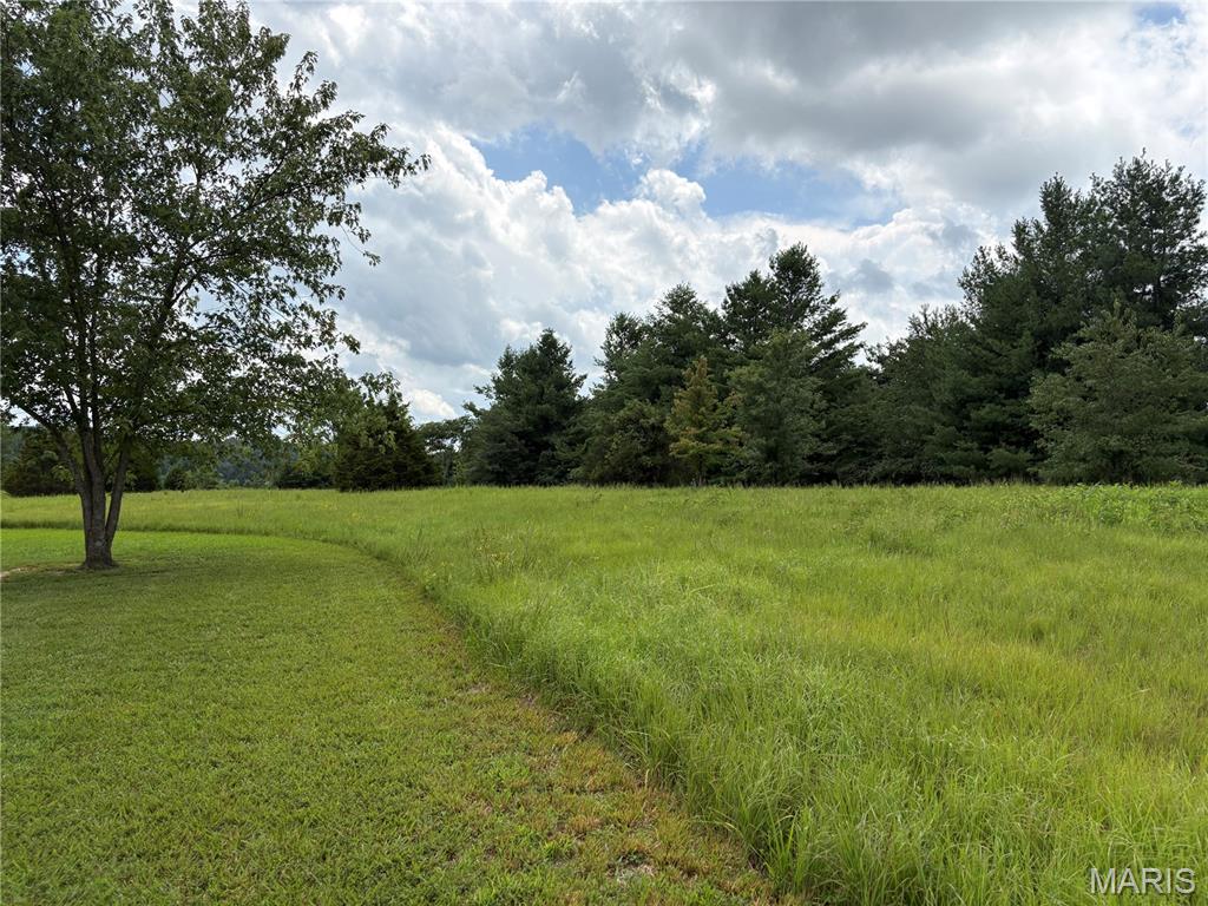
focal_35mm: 26
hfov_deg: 67.3
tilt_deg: +1.6
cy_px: 453
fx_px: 907
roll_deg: -2.1
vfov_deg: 53.1
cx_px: 604
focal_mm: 5.96
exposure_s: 1/3831
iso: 50
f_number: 1.6
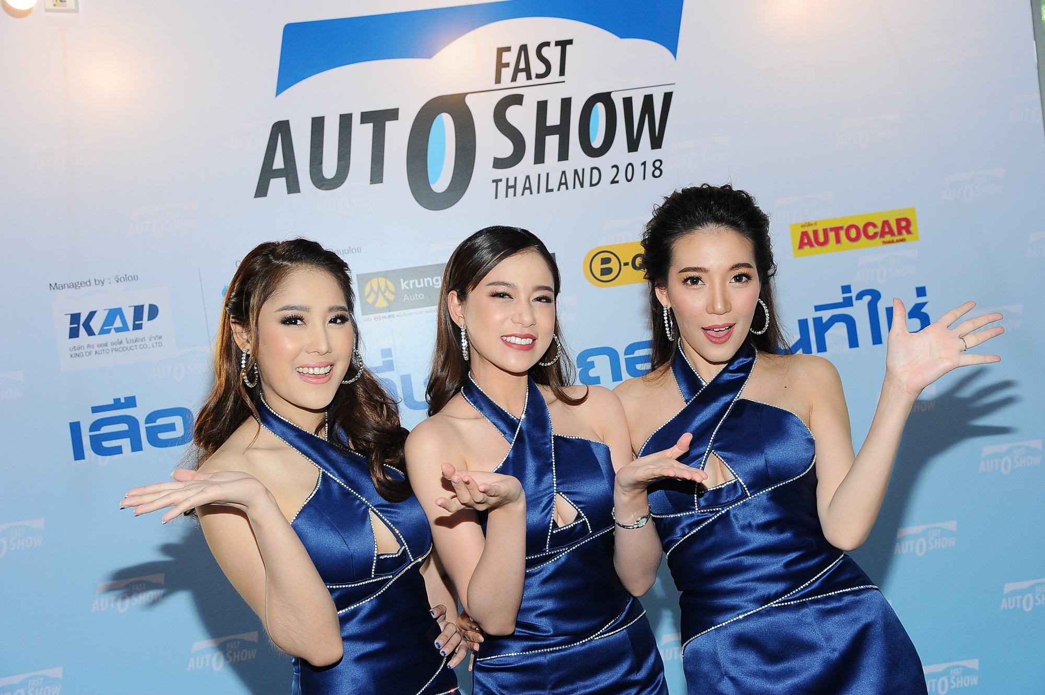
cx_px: 522
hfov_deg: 42.8
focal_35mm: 46
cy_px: 348
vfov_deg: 29.2
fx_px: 1334
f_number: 5.6
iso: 1000
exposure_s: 1/125
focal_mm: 46
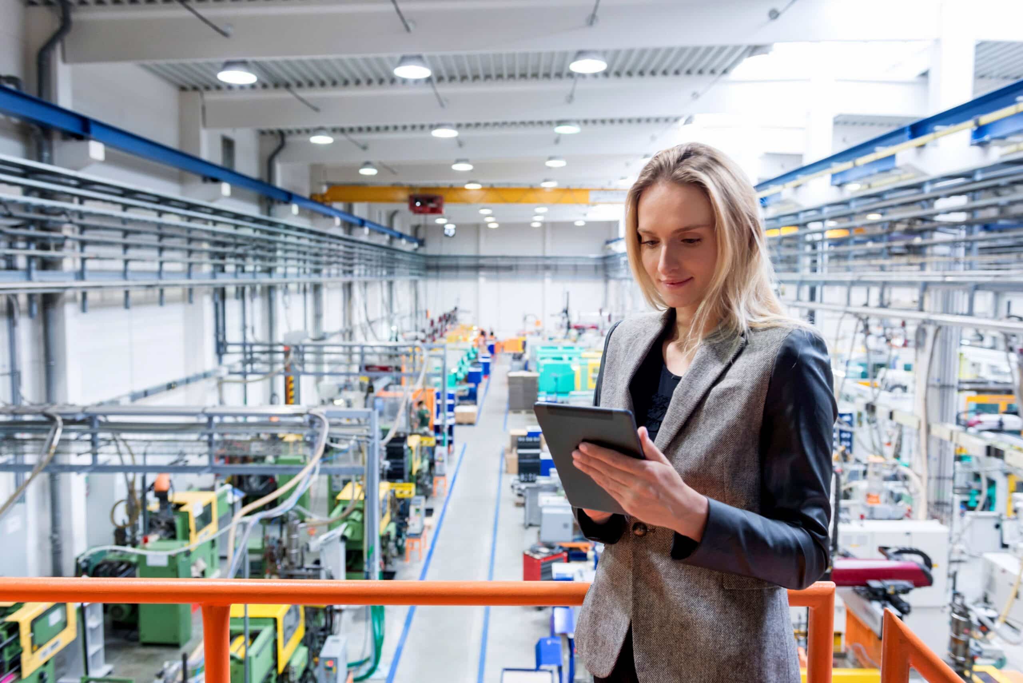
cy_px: 342
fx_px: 796
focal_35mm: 28
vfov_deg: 46.4
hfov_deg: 65.5
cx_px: 512
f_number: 4
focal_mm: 28
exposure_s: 1/125
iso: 1000
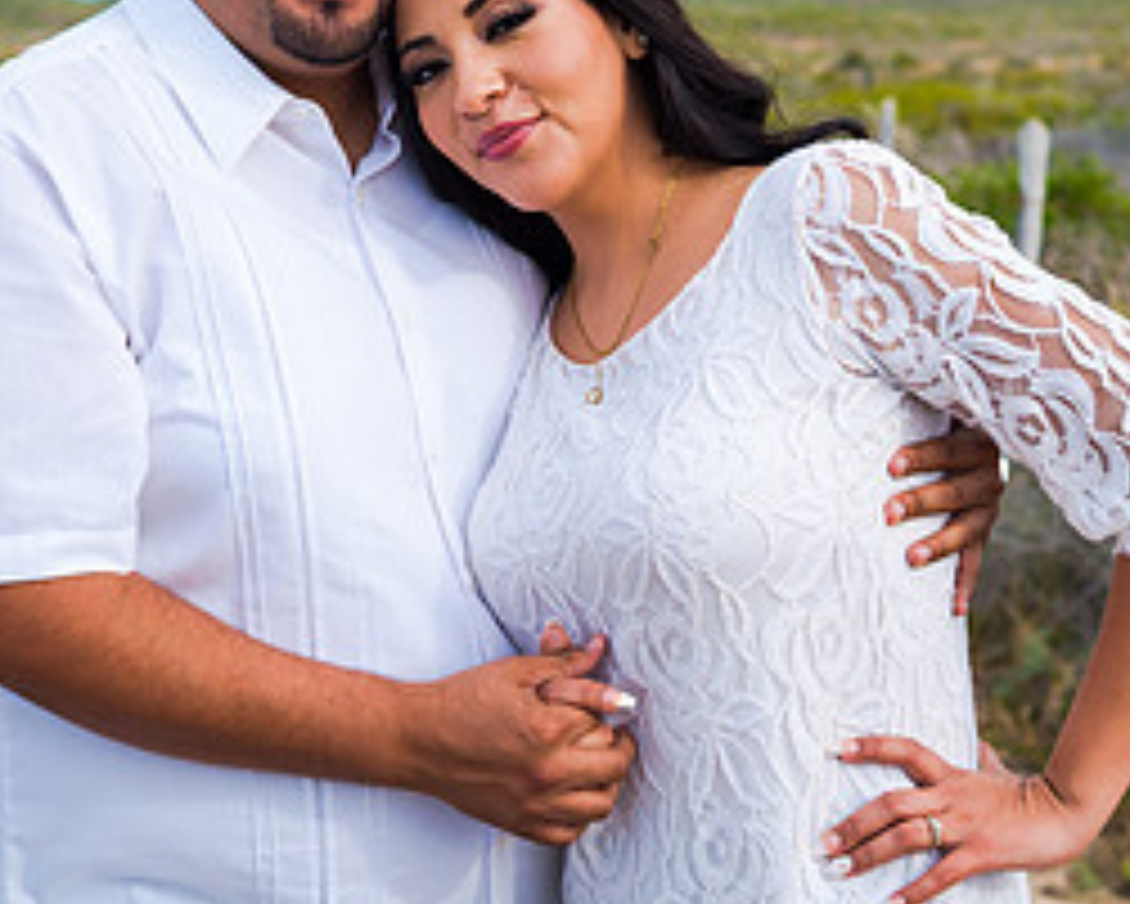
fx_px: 2543
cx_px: 585
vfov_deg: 20.1
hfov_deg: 25.1
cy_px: 281
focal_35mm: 76
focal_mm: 35
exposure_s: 1/640
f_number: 4
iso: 50
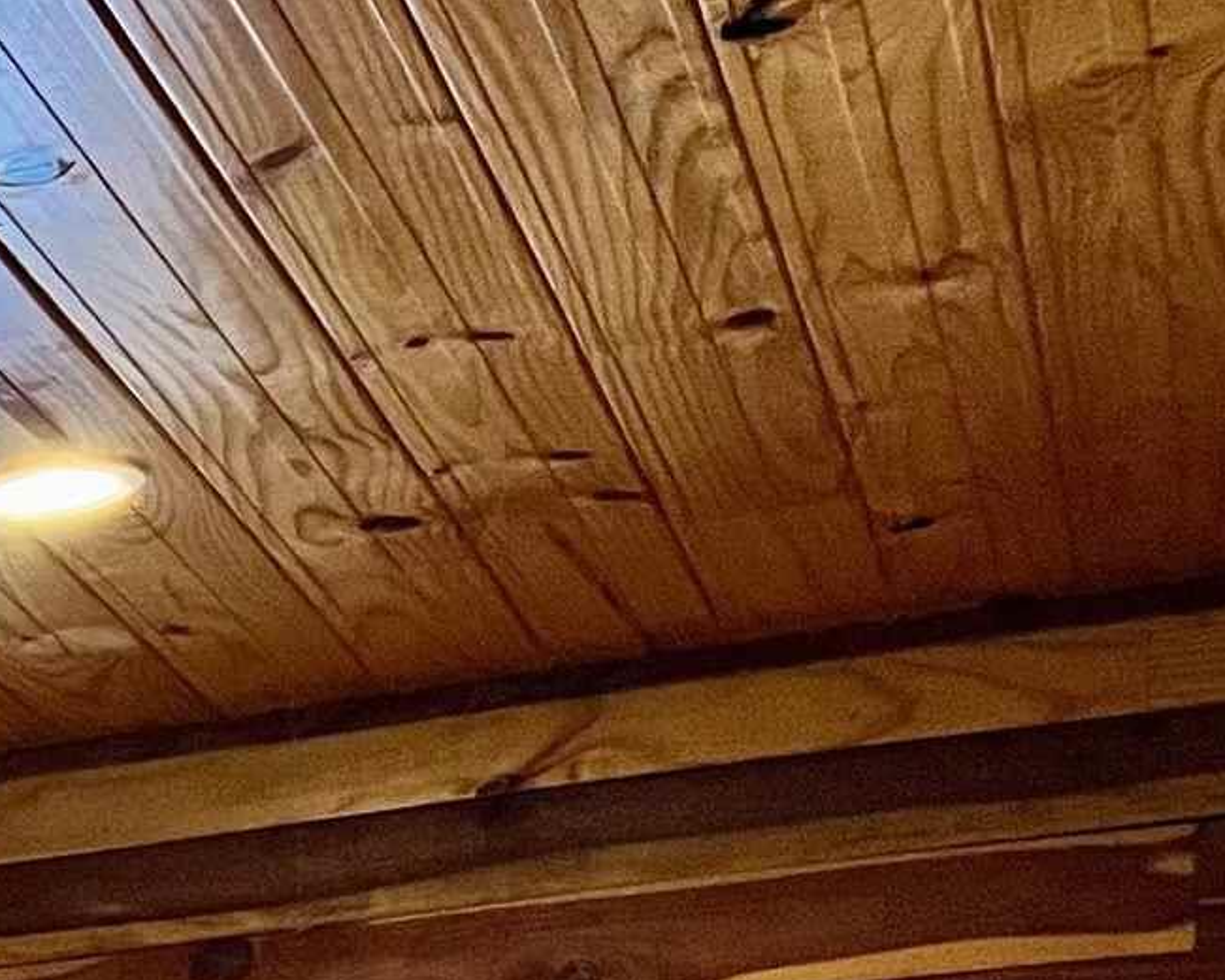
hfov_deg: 12.7
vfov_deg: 11.4
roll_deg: +1.6
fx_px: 4351
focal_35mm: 120
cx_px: -1651
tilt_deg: -4.2
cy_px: 2077
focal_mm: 5.1
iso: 125
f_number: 1.6
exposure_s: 1/60
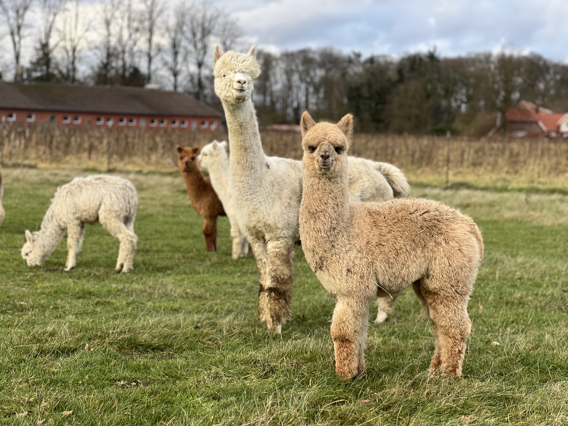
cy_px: 213
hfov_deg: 25.3
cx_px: 284
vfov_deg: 19.1
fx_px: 1263
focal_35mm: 77
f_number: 2.8
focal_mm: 9
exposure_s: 1/121
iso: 32
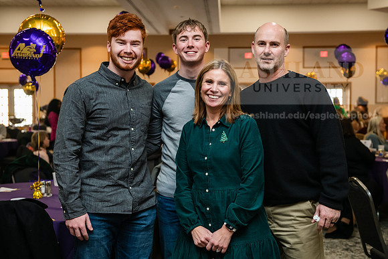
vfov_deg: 24.2
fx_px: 604
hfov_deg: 35.6
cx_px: 194
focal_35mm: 56
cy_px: 130
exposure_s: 1/160
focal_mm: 56
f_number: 4
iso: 2000
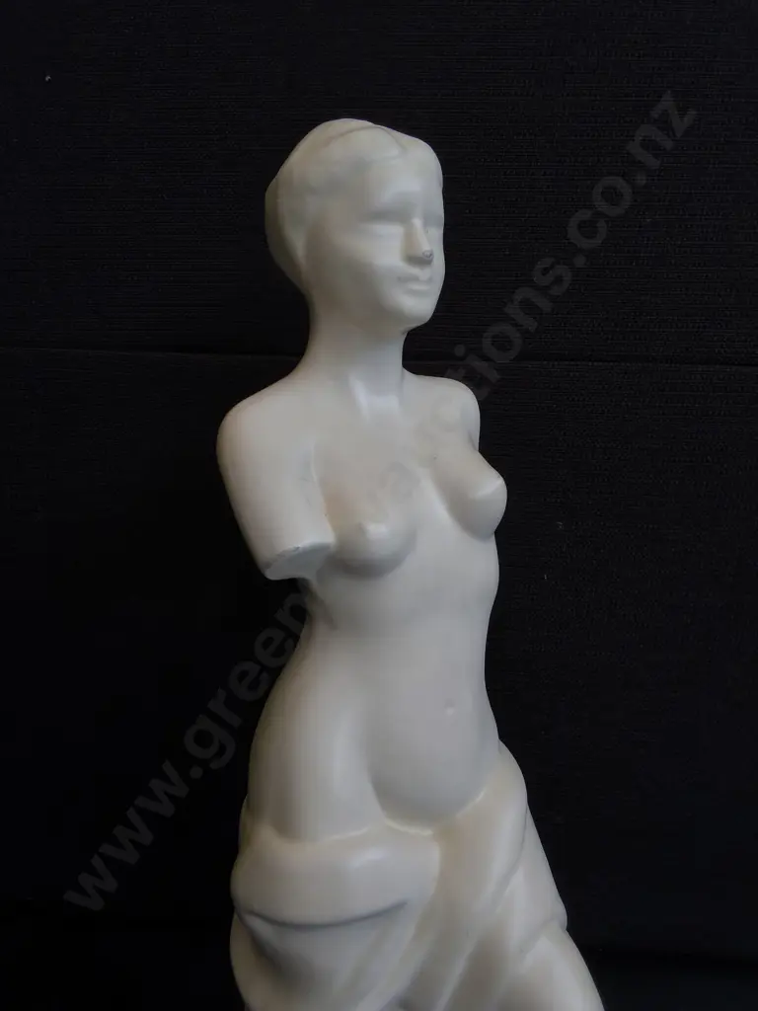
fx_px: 788
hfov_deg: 51.4
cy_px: 506
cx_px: 379
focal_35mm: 27
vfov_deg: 65.3
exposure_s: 1/136
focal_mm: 2.87
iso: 32
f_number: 2
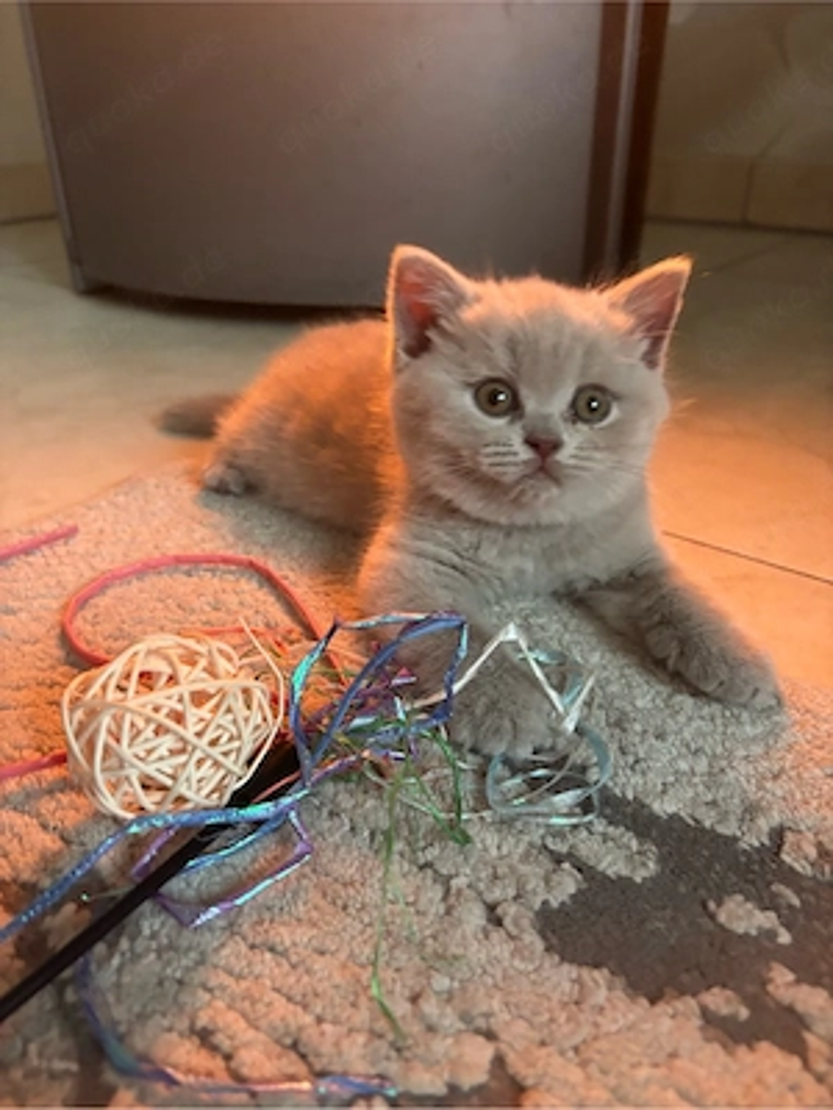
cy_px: 555
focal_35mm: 26
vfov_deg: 67.3
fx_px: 834
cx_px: 416
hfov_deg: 53.1
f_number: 1.6
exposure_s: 1/37
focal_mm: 5.96
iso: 640
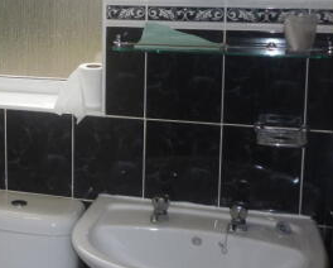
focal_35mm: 71
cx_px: -28
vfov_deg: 21.3
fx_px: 701
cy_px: 51
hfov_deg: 25.0
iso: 100
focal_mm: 5.5
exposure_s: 1/30
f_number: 2.8
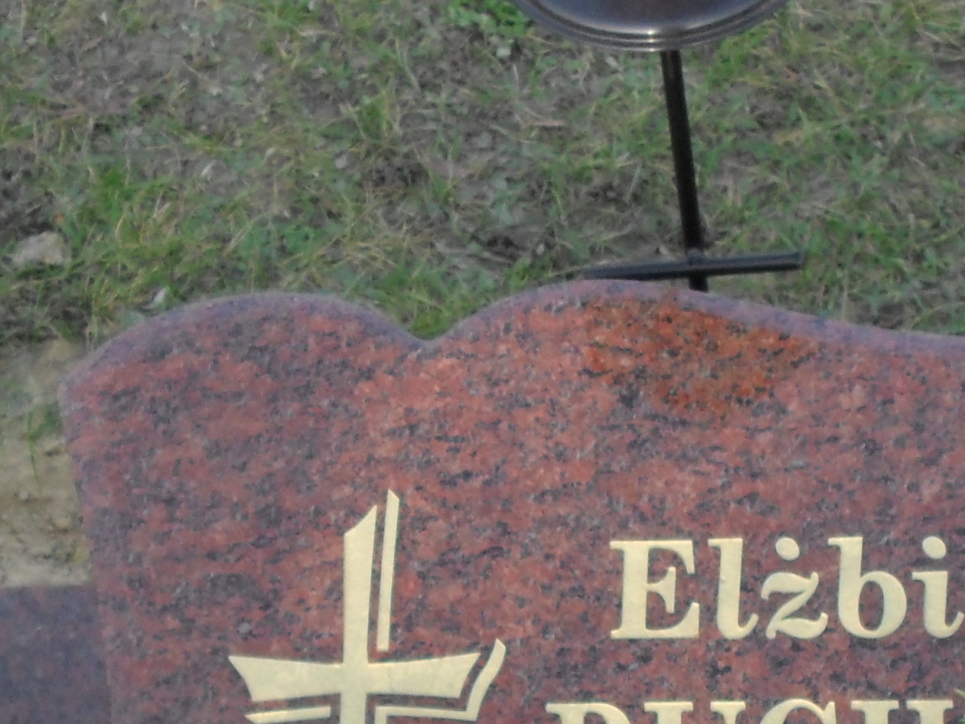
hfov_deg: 17.5
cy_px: 978
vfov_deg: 12.8
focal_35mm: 111
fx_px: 3095
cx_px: 821
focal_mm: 6.3
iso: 100
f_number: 3.2
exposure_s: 1/180
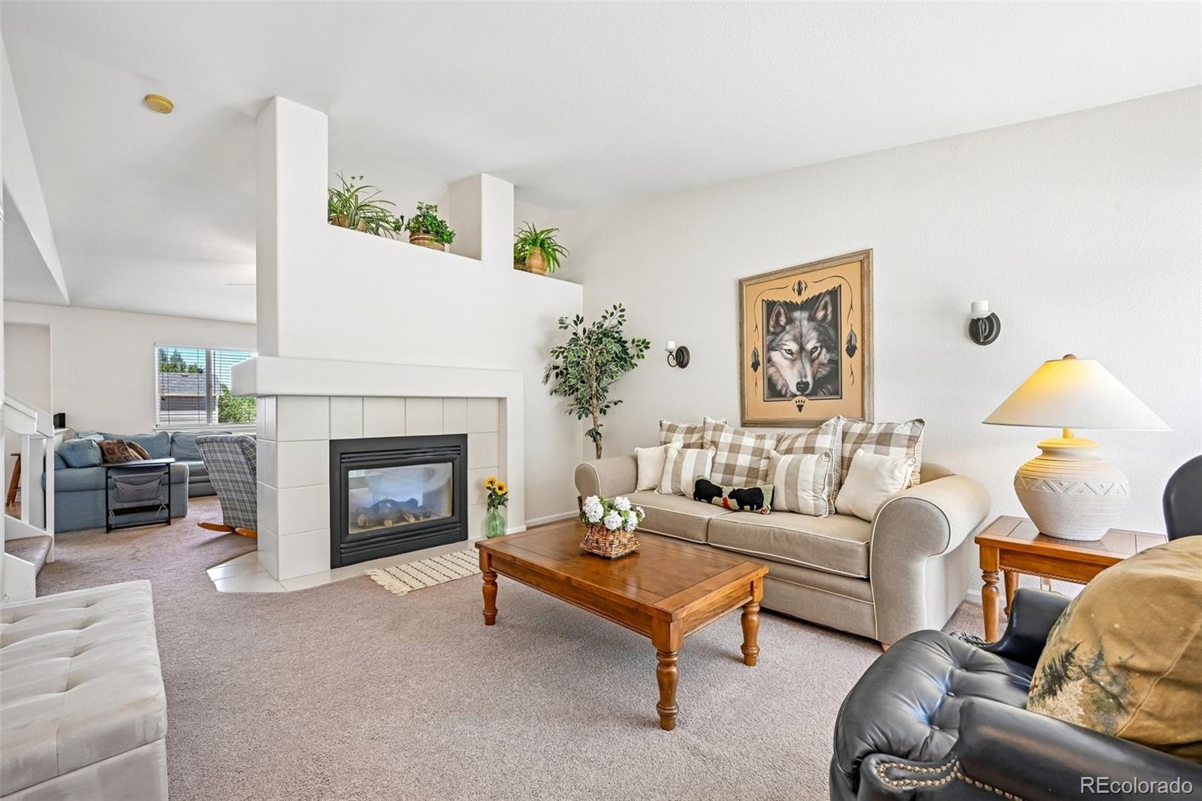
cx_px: 601
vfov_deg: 81.2
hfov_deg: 104.3
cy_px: 400
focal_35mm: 14
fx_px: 467
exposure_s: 1/13
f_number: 10
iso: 400
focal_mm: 14
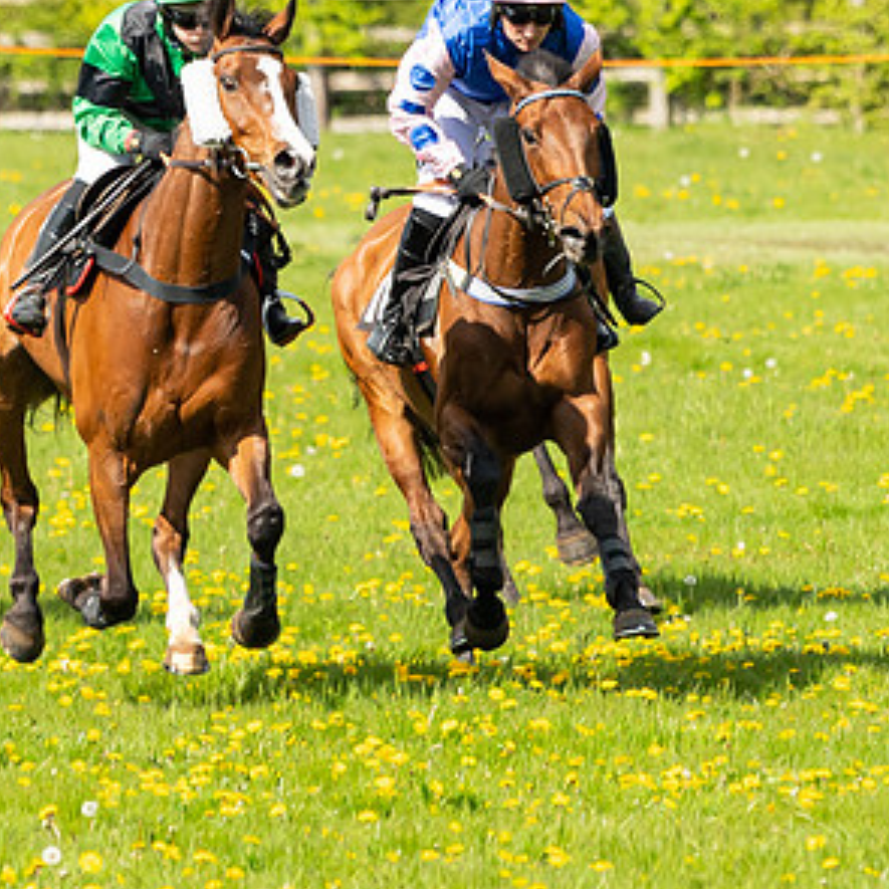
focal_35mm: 780
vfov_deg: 2.2
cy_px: 346
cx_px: 561
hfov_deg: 2.2
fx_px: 22663
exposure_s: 1/2000
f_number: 4
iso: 200
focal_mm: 200
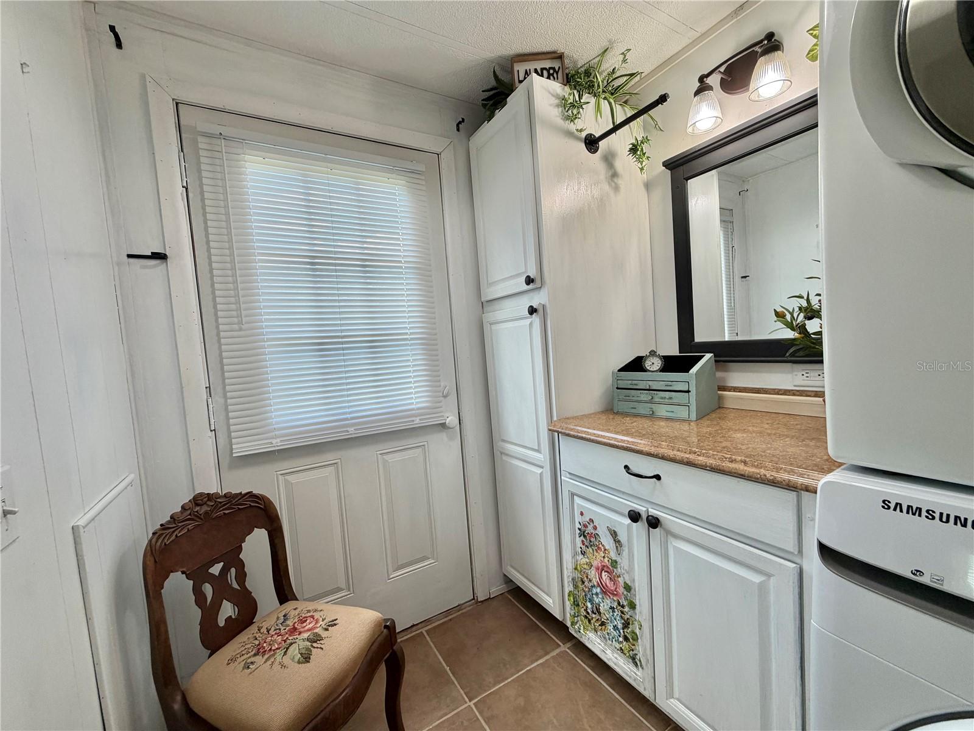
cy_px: 366
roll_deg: +5.3
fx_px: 394
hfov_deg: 102.1
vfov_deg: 85.7
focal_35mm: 14
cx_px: 487
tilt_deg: -1.3
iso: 100
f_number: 2.2
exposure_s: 1/120
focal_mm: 2.22
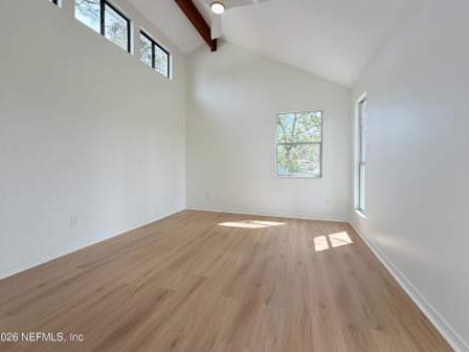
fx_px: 203
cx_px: 237
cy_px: 166
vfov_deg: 81.7
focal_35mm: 15
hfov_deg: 98.2
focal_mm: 2.22
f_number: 2.2
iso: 40
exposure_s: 1/234
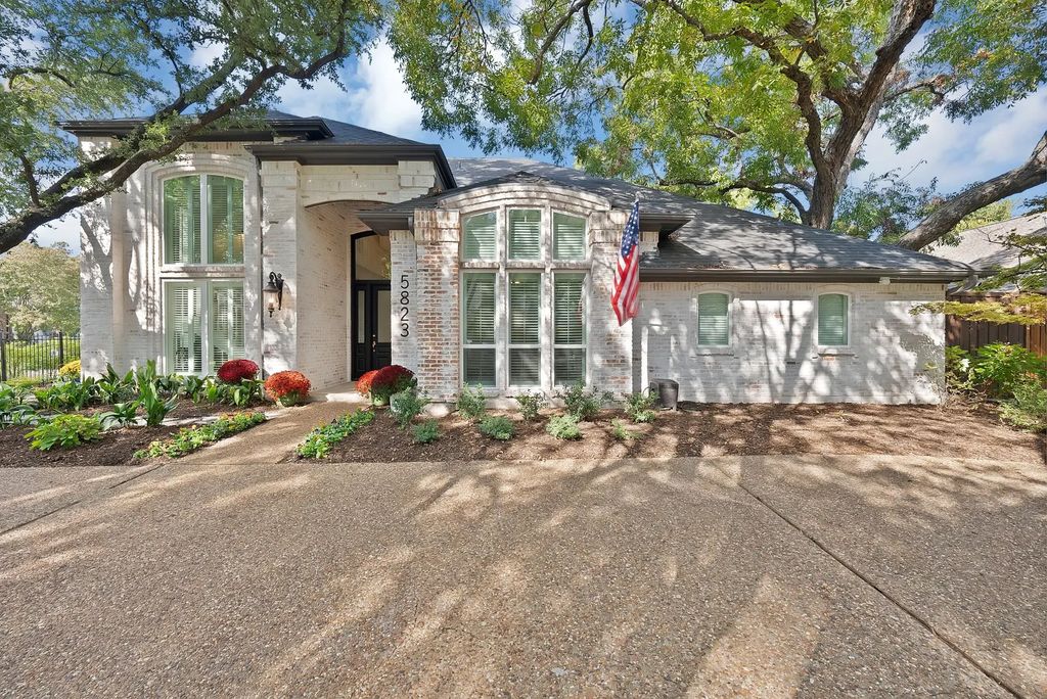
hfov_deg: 104.2
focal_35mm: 14
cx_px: 524
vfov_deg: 81.3
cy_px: 350
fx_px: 407
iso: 800
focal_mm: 14
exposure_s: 1/50
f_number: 9
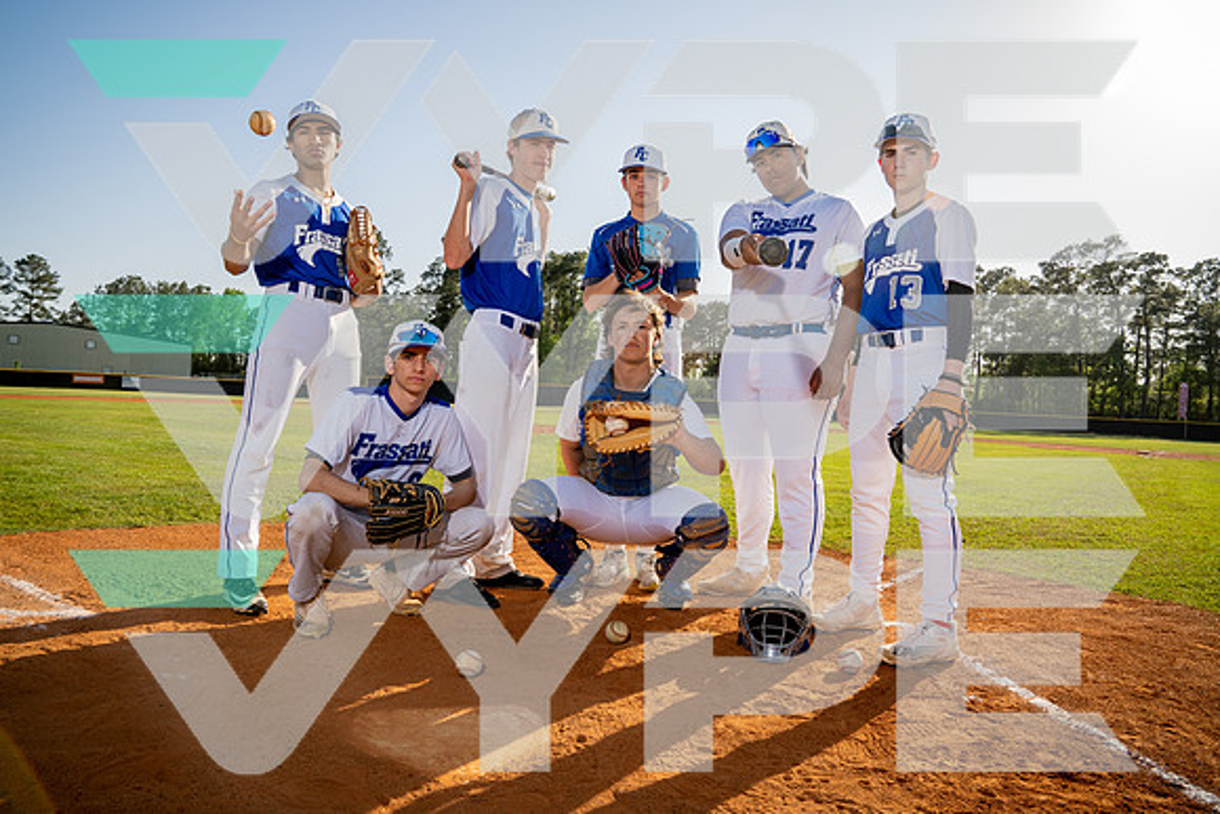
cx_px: 610
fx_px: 813
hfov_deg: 73.7
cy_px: 407
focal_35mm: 24
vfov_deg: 53.2
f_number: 8
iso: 200
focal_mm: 24
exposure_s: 1/250
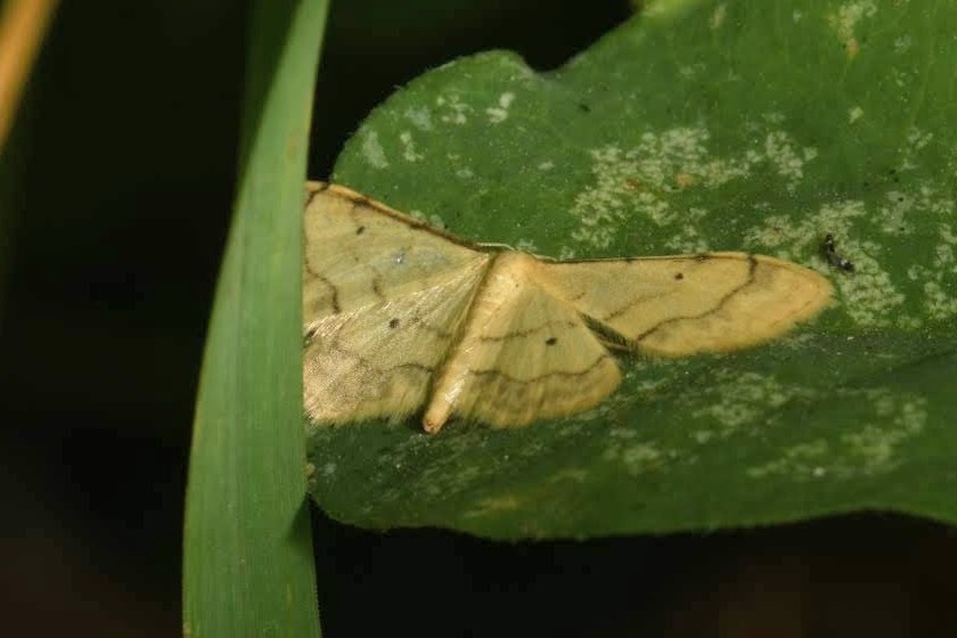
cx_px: 478
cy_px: 319
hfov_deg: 13.0
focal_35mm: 158
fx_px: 4187
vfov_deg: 8.7
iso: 100
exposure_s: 1/60
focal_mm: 105
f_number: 29
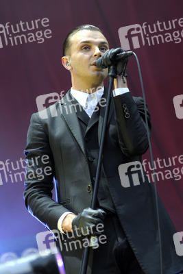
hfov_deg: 9.2
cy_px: 137
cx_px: 92
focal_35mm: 150
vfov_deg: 13.7
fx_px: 1143
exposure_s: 1/320
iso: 400
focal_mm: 100
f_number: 3.2
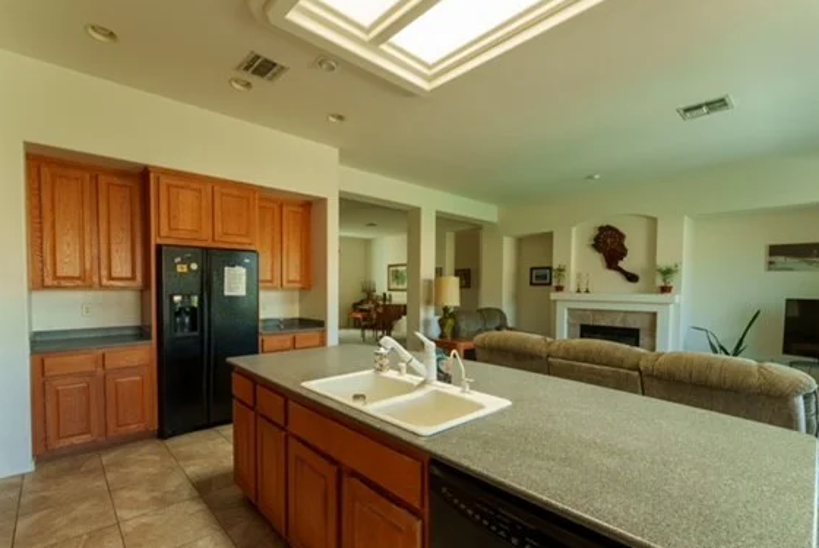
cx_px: 371
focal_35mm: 16
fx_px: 364
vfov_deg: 73.7
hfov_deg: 96.4
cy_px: 300
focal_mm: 14
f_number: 14
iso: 100
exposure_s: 1
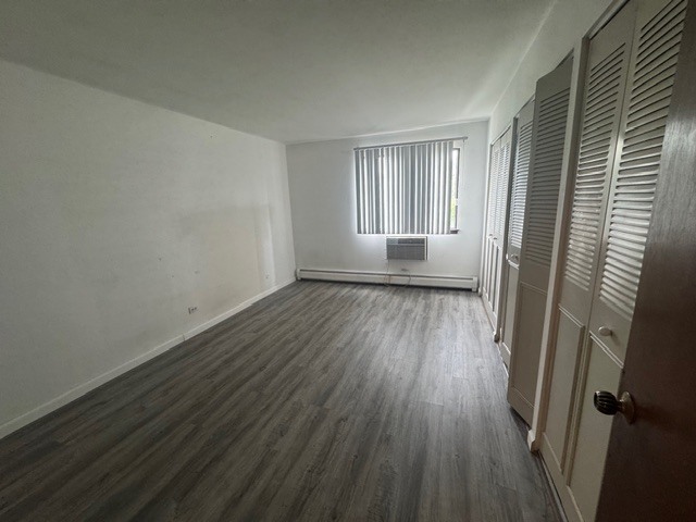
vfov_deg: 85.7
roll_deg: +3.6
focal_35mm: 14
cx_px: 348
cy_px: 261
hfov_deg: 102.1
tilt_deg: -11.4
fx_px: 281
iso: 250
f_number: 2.2
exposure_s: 1/60
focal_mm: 2.22
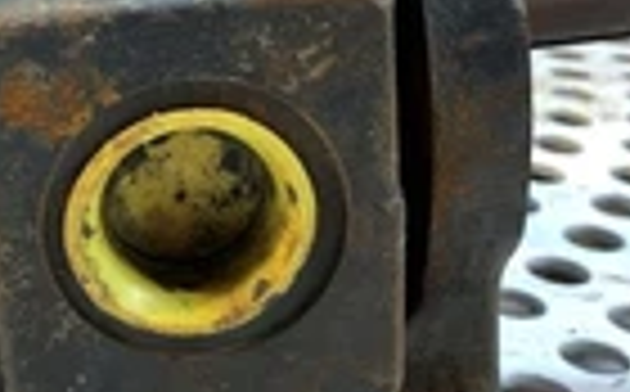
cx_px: 50
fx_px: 1354
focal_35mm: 79
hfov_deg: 25.3
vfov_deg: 16.4
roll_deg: -2.8
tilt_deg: -18.8
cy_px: 95
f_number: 1.8
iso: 125
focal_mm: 4.25
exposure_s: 1/60
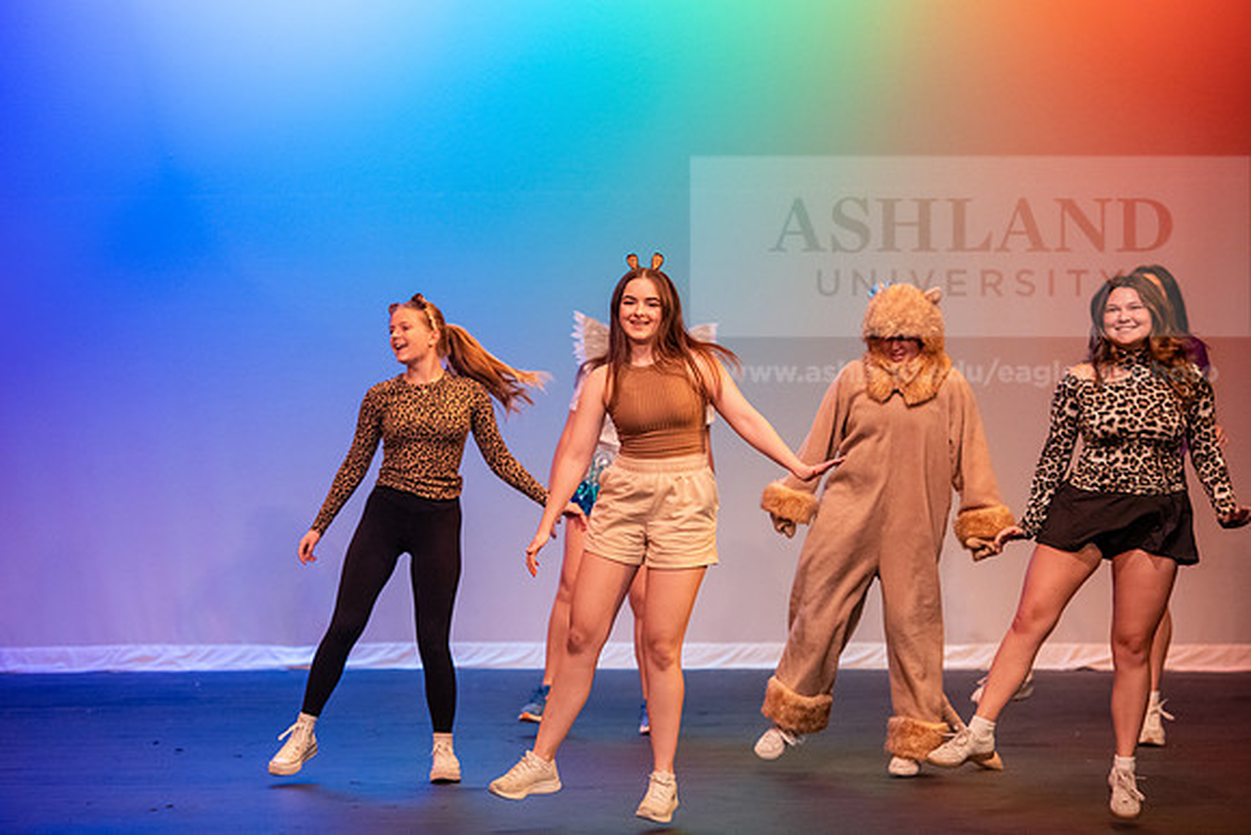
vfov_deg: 10.6
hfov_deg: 15.8
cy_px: 418
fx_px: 4518
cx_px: 626
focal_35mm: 130
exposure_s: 1/250
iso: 4000
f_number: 3.5
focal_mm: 130
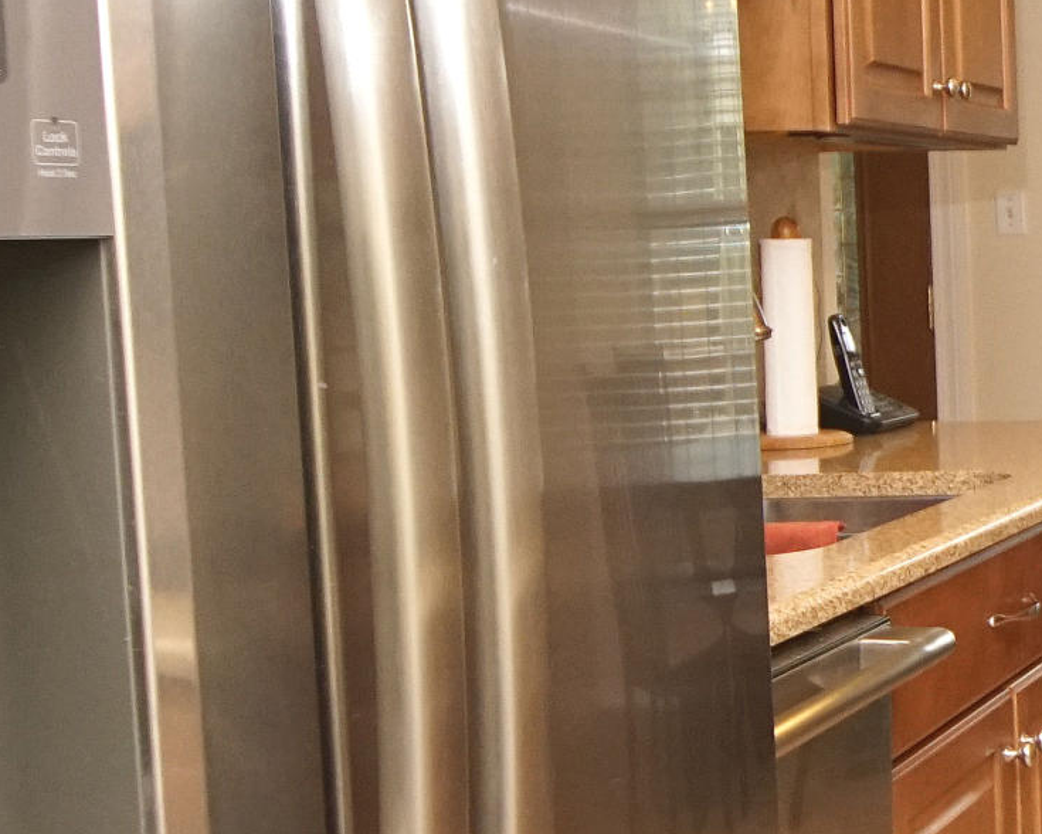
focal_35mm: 69
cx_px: 1793
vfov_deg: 22.2
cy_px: 372
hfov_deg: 20.7
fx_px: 2128
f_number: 4.5
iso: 1600
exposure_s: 1/160
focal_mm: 12
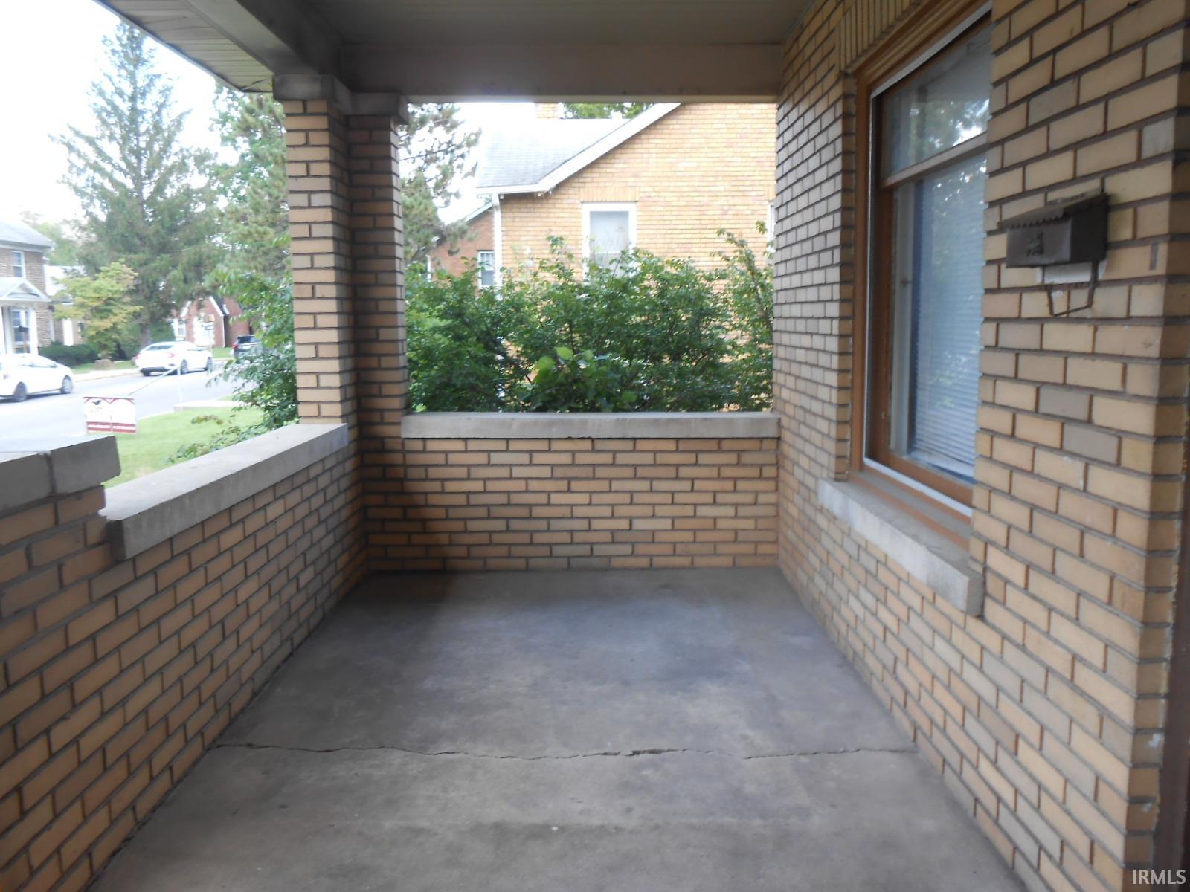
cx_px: 595
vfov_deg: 53.1
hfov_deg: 67.3
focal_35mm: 26
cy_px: 446
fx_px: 894
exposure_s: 1/40
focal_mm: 4.6
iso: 80
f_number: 3.5
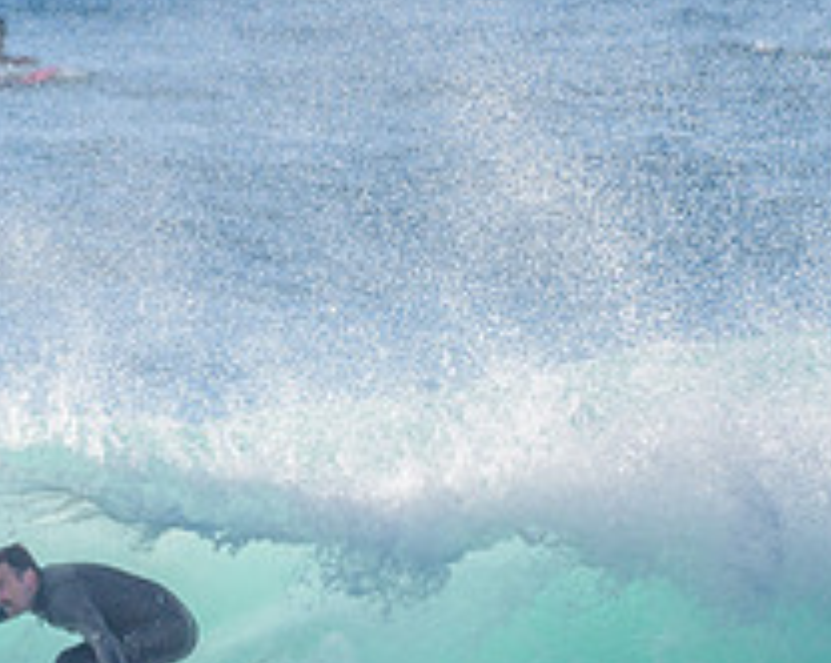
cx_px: -25
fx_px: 39486
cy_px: 587
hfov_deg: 1.2
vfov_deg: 1.0
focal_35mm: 1607
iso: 180
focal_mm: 500
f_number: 5.6
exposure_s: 1/2000
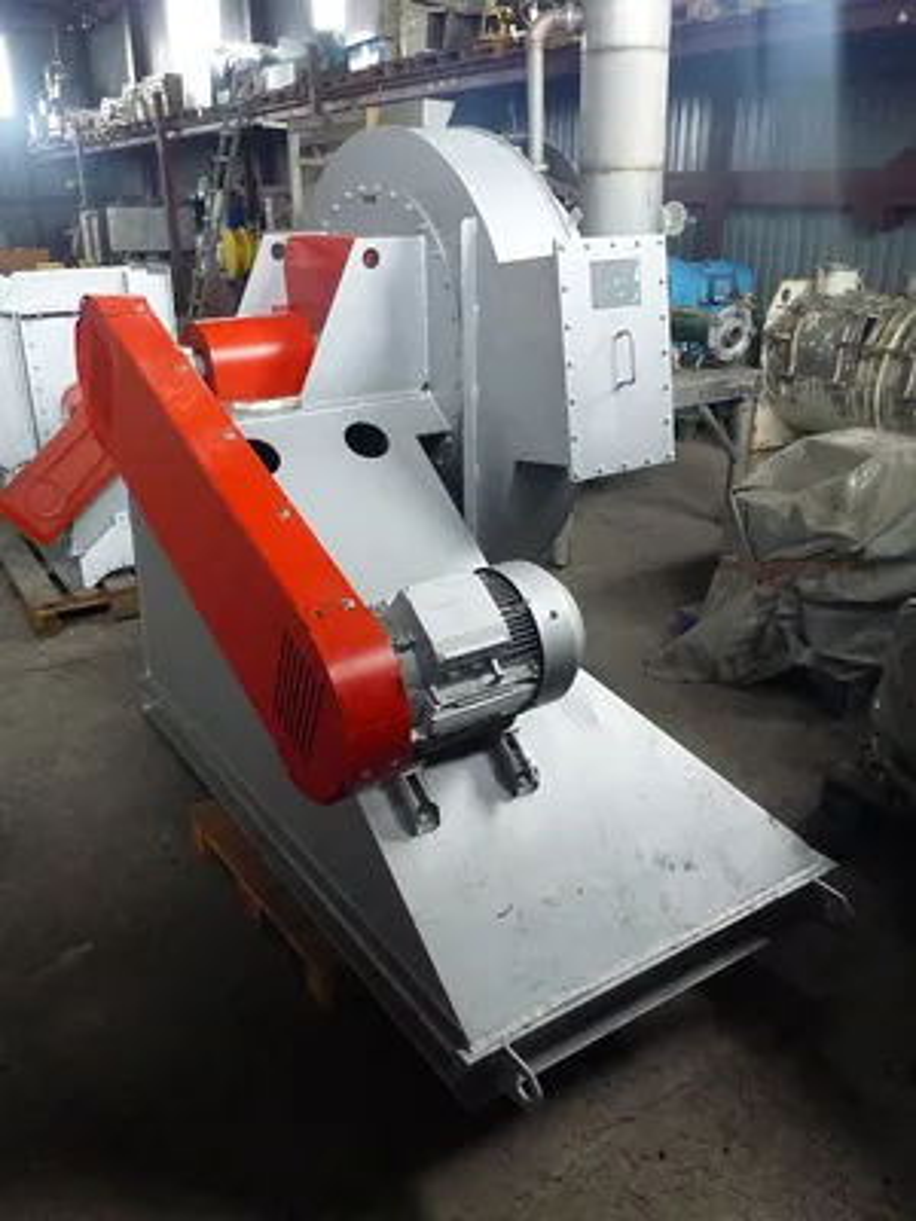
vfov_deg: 63.4
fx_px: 988
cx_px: 458
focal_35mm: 28
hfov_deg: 49.7
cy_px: 610
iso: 800
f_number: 3.3
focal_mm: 4.9
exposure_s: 1/15
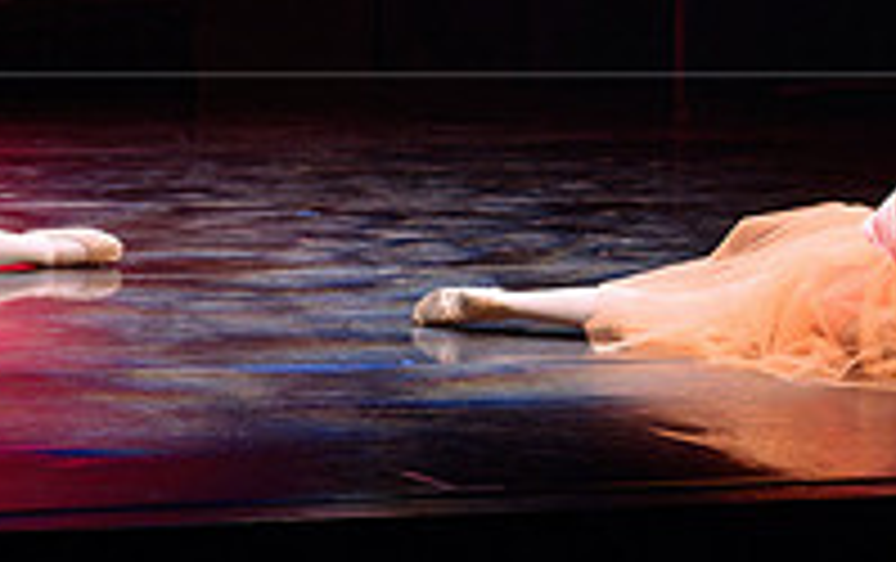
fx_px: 6236
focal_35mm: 255
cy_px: -106
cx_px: 297
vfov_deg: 5.1
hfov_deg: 8.2
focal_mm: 86
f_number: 2.8
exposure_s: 1/200
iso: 1600
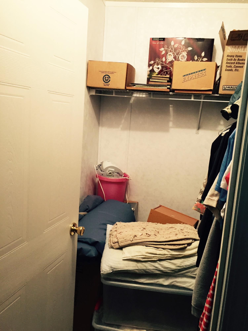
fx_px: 277
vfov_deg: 61.7
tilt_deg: -8.5
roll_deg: -4.2
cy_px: 166
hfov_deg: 48.2
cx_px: 124
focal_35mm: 29
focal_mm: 4.15
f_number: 2.2
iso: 125
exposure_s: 1/30
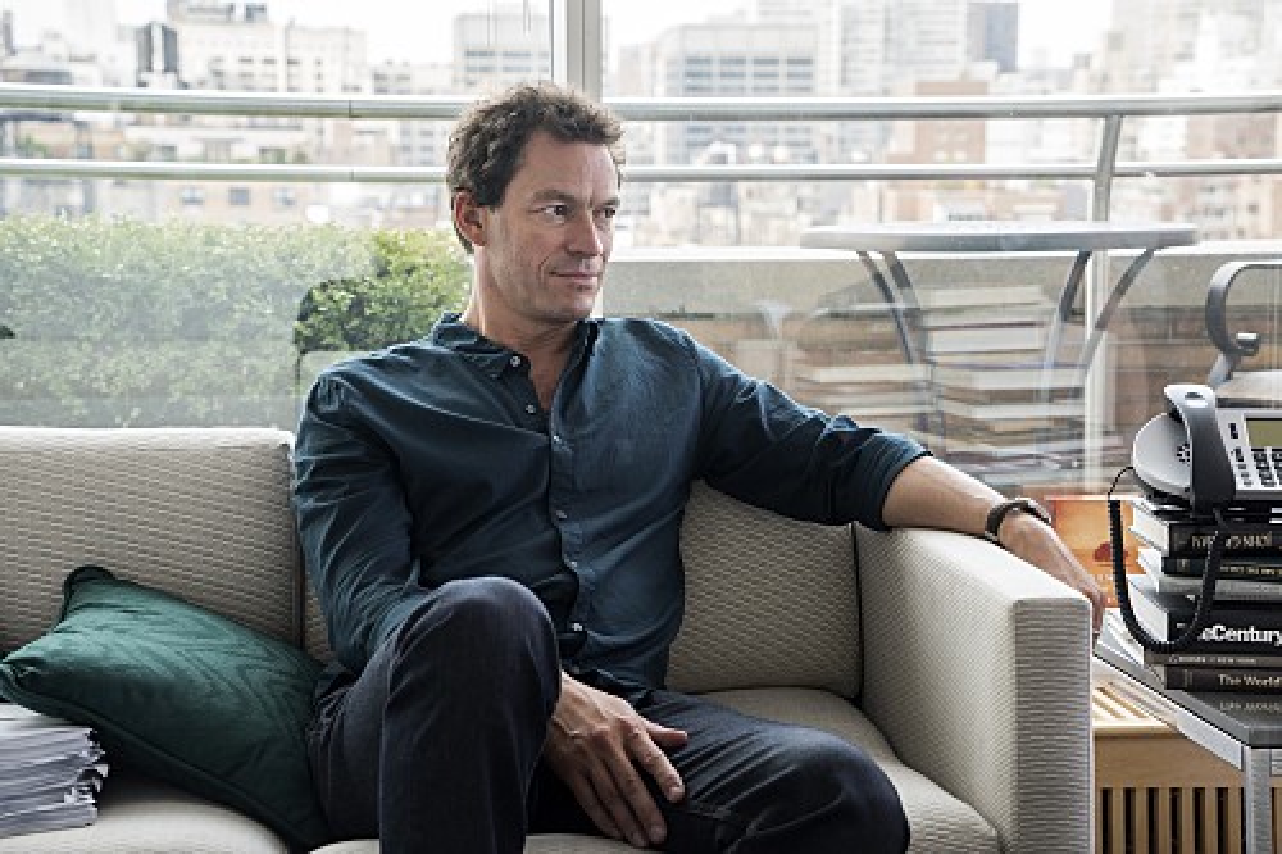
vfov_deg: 22.2
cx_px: 641
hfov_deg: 32.9
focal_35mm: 61
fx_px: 2171
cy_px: 427
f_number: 5.6
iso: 1000
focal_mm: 61
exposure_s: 1/100
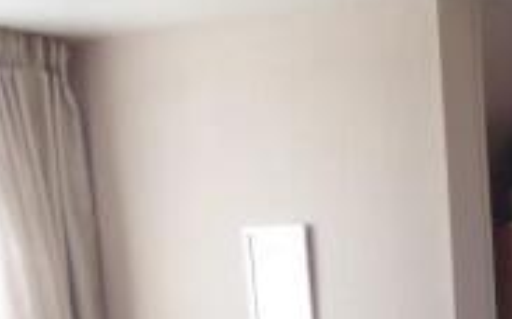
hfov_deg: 18.5
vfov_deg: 12.6
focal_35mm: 98
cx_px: 793
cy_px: 491
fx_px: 1366
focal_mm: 5
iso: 200
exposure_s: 1/60
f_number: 3.5
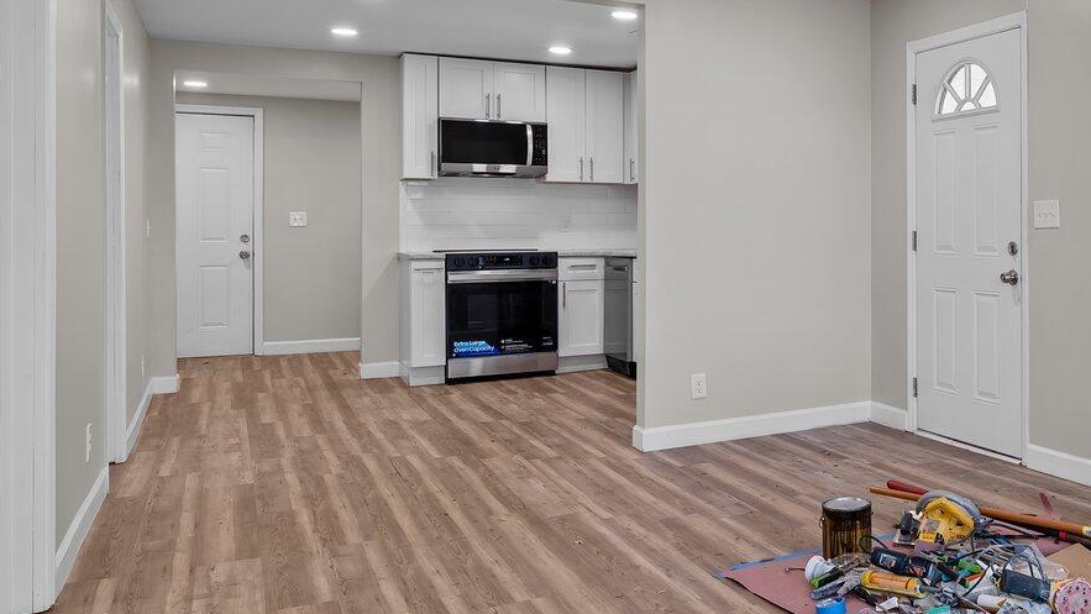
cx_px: 951
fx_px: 984
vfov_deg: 34.3
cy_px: 202
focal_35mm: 34
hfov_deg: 52.1
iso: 200
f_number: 6.3
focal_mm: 14
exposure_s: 1/10
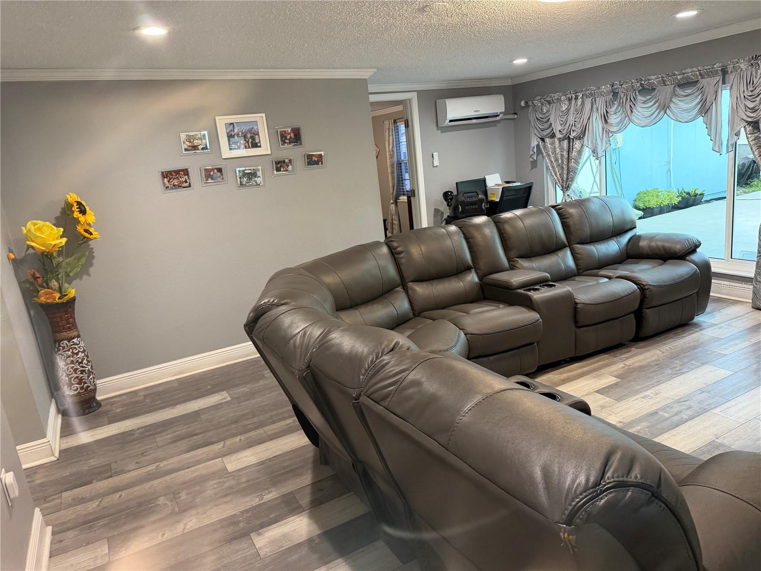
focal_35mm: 24
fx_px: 528
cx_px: 380
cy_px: 286
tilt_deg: -11.6
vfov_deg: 56.8
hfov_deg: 71.6
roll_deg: +7.4
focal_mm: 6.76
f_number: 1.78
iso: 250
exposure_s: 1/60
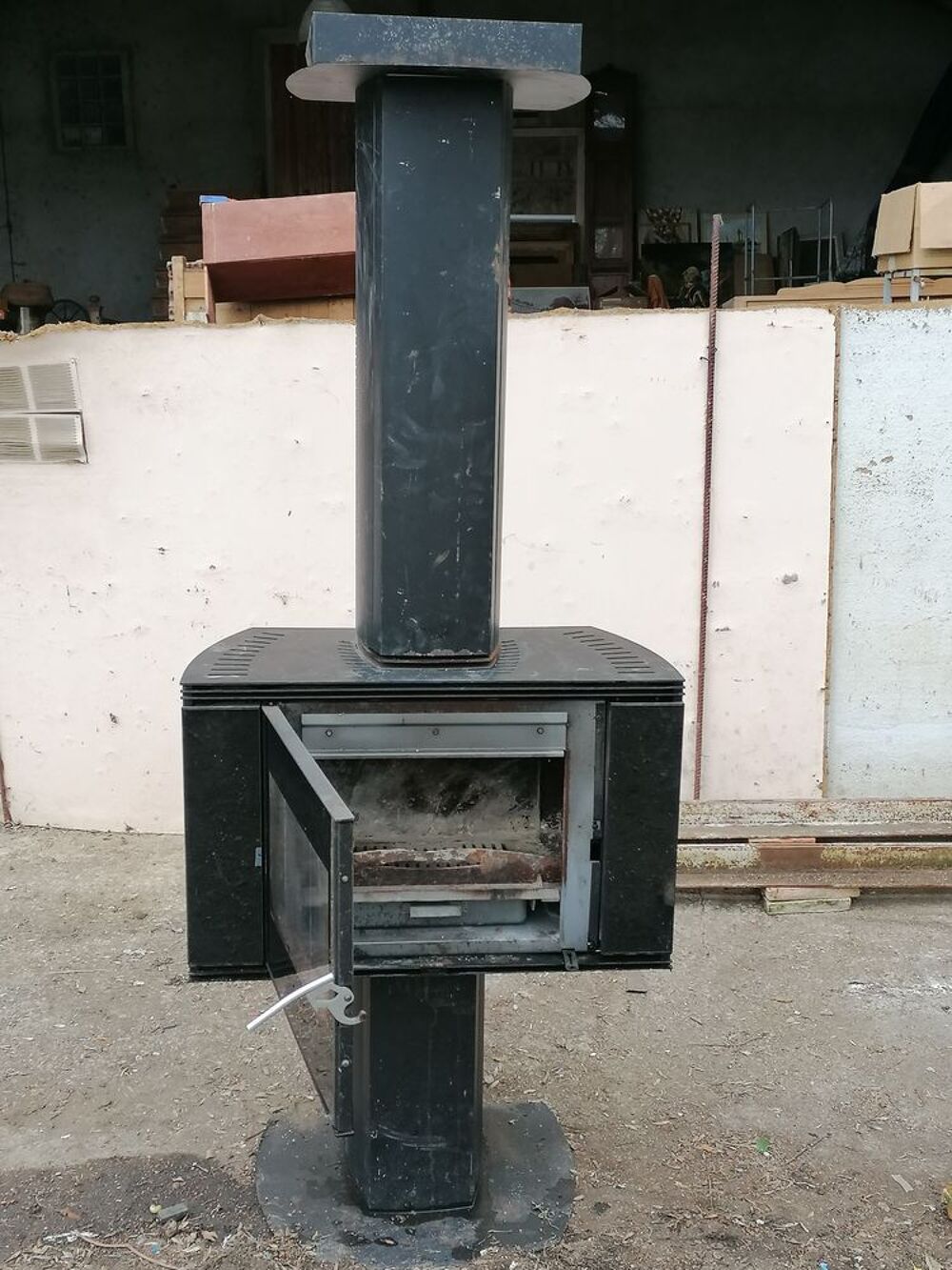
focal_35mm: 41
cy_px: 635
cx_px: 476
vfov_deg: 45.8
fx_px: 1503
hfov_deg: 35.1
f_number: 1.8
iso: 64
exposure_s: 1/100
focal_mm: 4.75
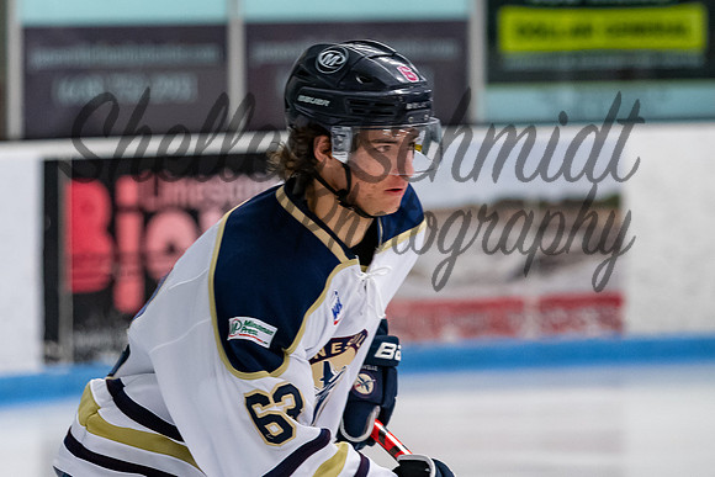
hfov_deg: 6.2
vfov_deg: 4.2
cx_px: 202
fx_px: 6569
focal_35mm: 331
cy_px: 157
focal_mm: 150
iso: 2000
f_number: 3.2
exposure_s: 1/800
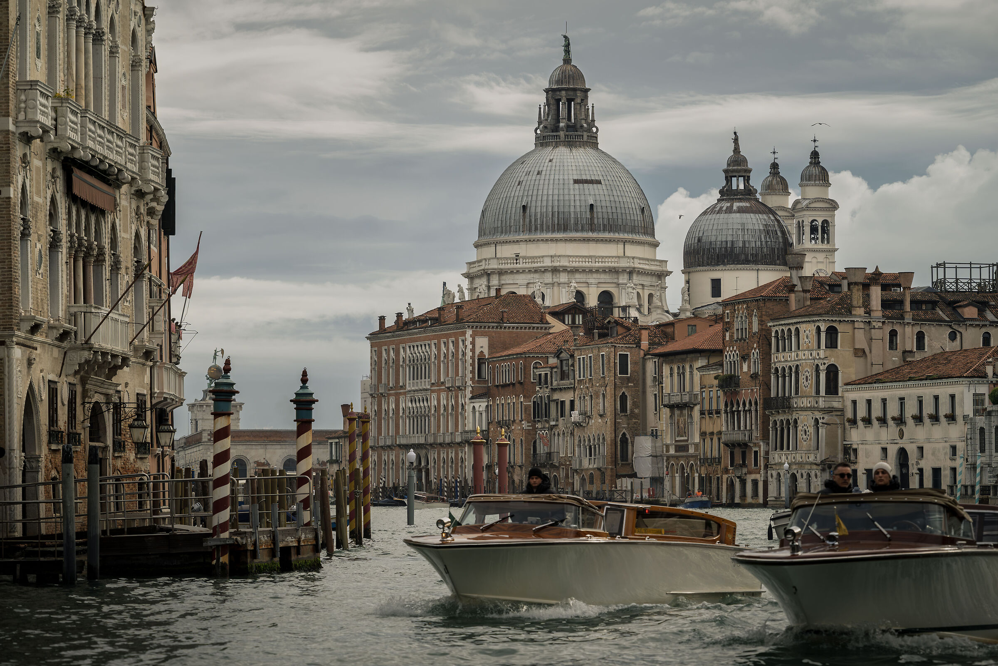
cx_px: 499
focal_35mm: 116
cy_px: 333
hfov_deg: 17.6
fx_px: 3216
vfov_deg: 11.8
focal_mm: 116
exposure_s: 1/2000
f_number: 5.6
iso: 400
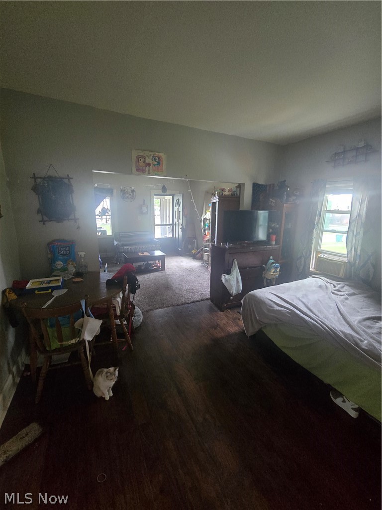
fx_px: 191
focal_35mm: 13
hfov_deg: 89.9
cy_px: 255
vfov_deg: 106.2
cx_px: 191
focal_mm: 2.2
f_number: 2.2
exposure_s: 1/60
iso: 1000
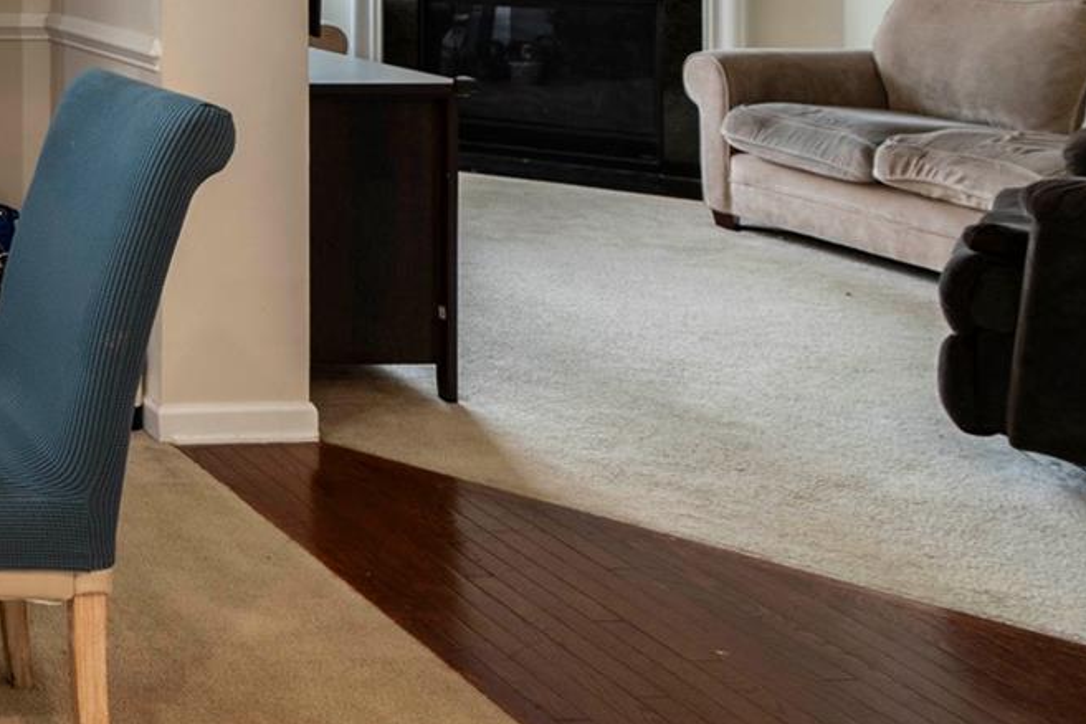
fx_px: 1599
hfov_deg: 26.9
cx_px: -534
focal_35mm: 53
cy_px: -143
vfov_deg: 23.4
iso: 400
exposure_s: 1/2.5
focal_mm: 17
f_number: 9
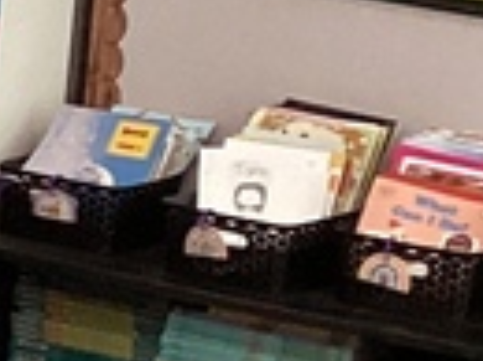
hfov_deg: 6.6
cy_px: -82
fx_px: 3412
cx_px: -1401
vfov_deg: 6.0
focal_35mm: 245
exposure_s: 1/60
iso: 250
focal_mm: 3.3
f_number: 2.4
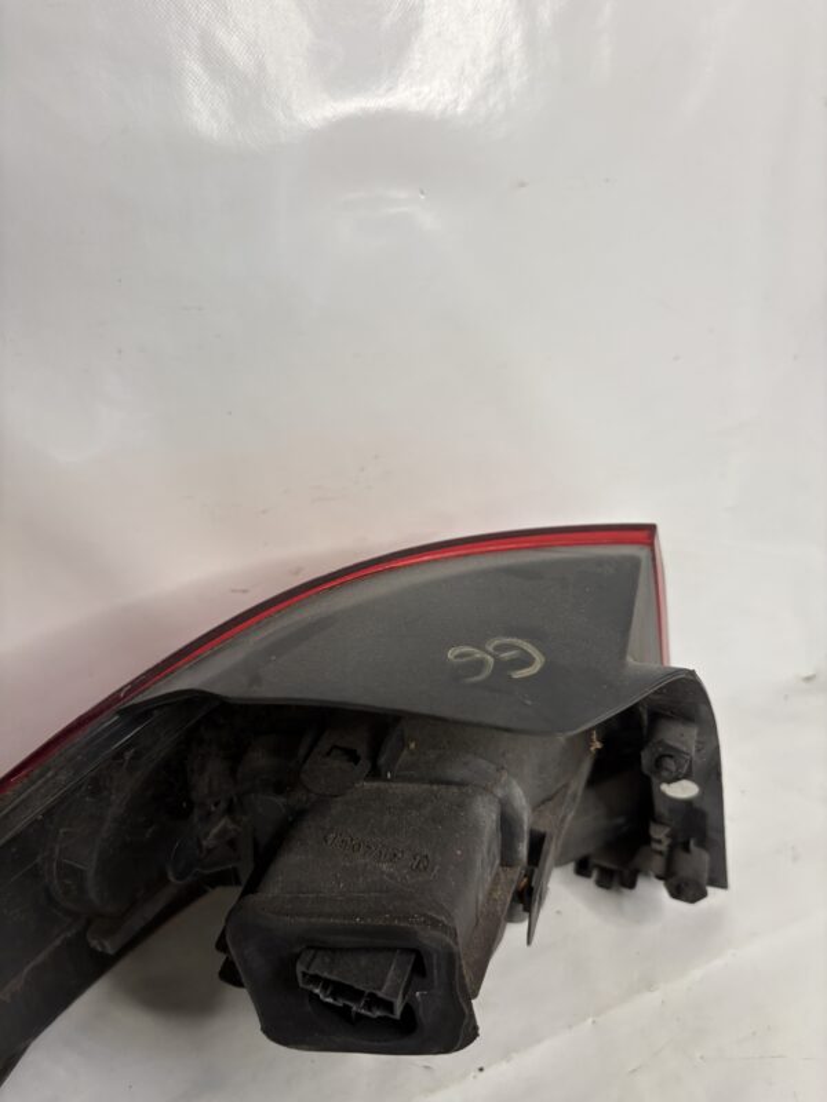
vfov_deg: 67.3
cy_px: 551
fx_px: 828
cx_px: 414
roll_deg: +2.3
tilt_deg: -30.6
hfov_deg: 53.1
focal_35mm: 26
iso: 125
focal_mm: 5.96
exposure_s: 1/85
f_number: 1.6
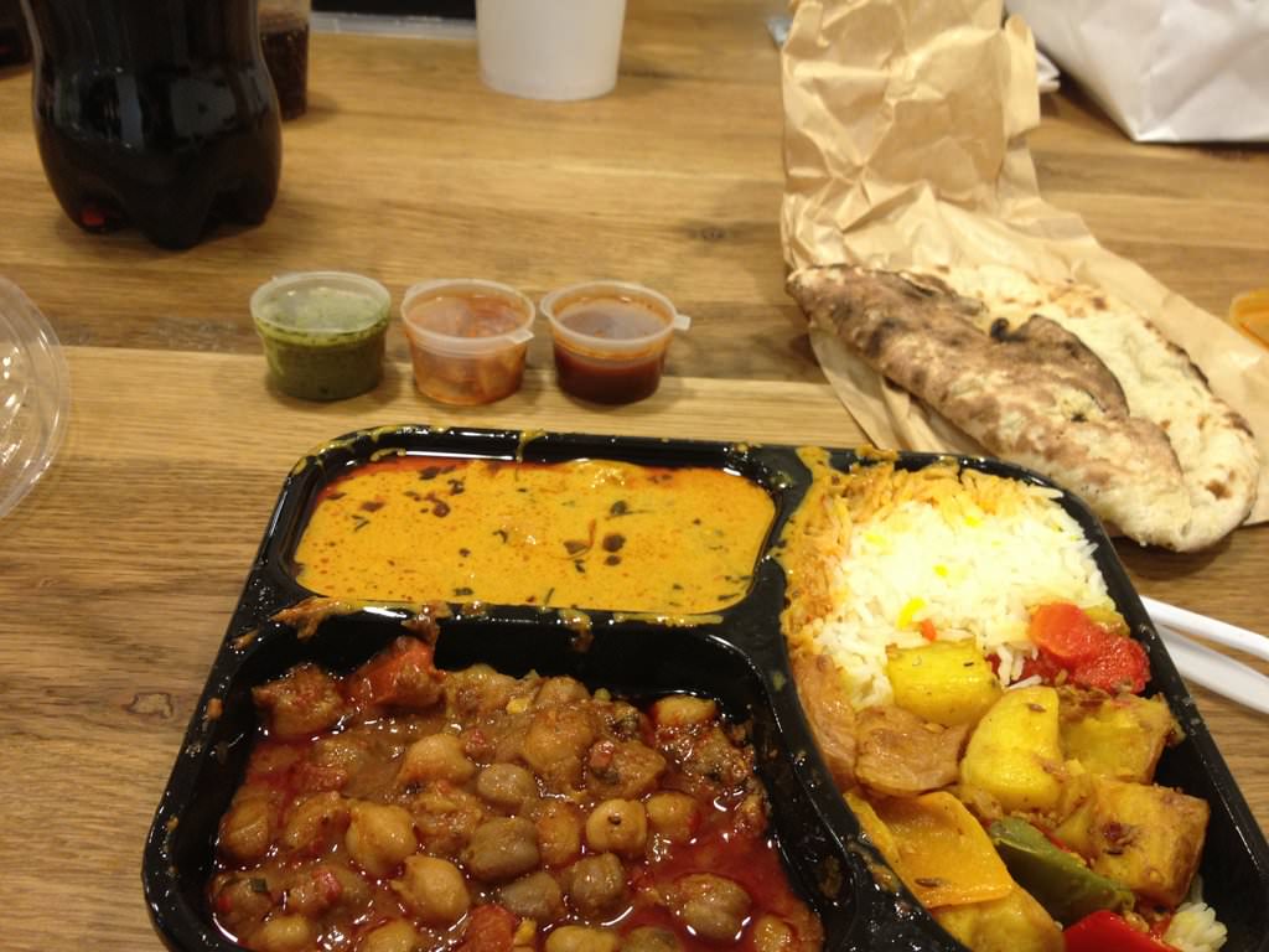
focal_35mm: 35
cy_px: 476
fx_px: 1283
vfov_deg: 40.7
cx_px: 634
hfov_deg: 52.6
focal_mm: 4.28
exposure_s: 1/20
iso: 125
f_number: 2.4
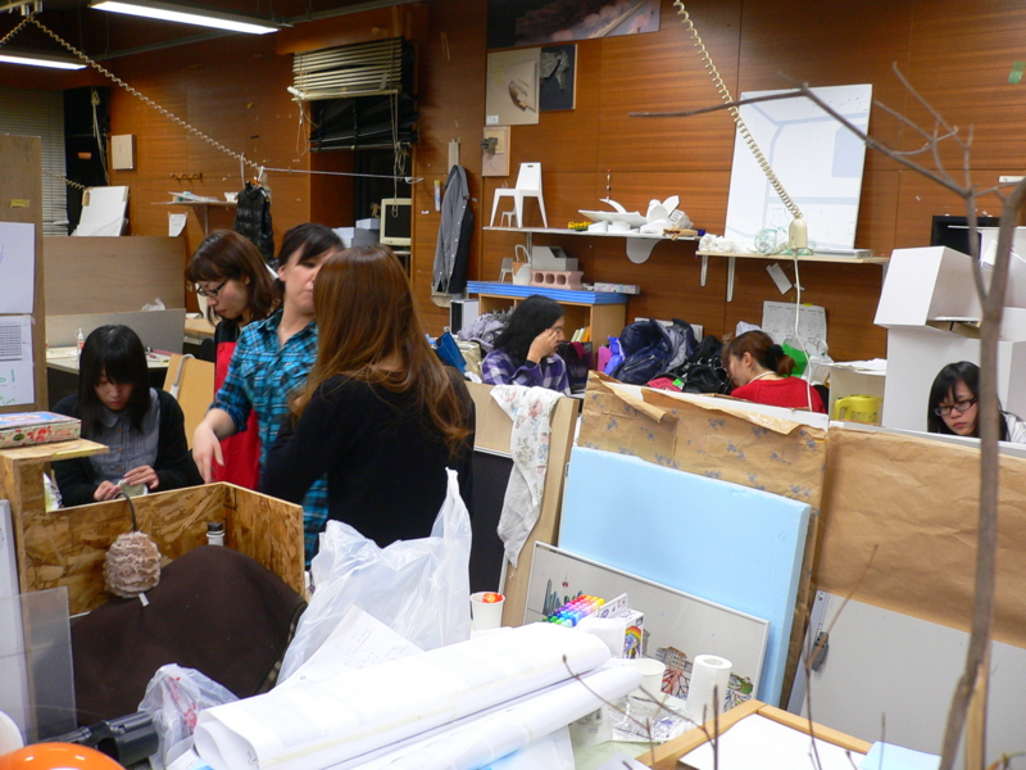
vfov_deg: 40.7
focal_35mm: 35
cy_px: 385
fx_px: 1037
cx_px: 513
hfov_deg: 52.6
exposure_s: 1/15
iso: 100
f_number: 2.8
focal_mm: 5.8
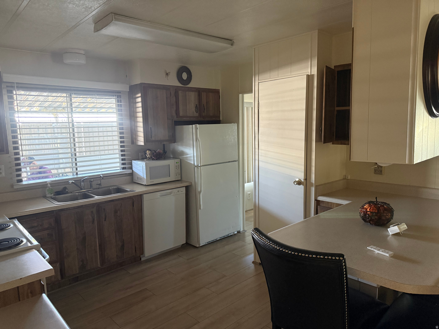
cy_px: 164
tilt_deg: -6.0
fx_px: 304
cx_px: 220
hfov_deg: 71.6
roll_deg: +0.9
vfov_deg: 56.8
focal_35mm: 24
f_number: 1.78
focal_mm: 6.76
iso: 800
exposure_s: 1/60
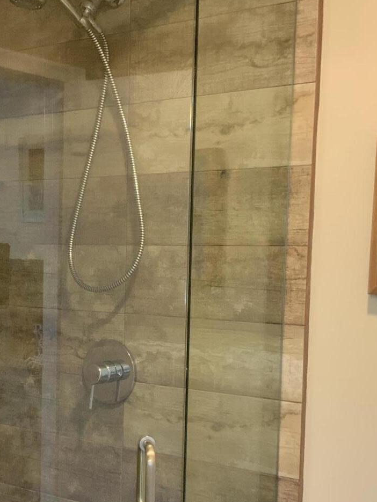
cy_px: 342
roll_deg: -0.5
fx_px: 900
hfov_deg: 23.4
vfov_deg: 30.9
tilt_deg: -4.6
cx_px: 90
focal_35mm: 62
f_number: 1.8
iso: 200
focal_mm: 3
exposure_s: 1/60
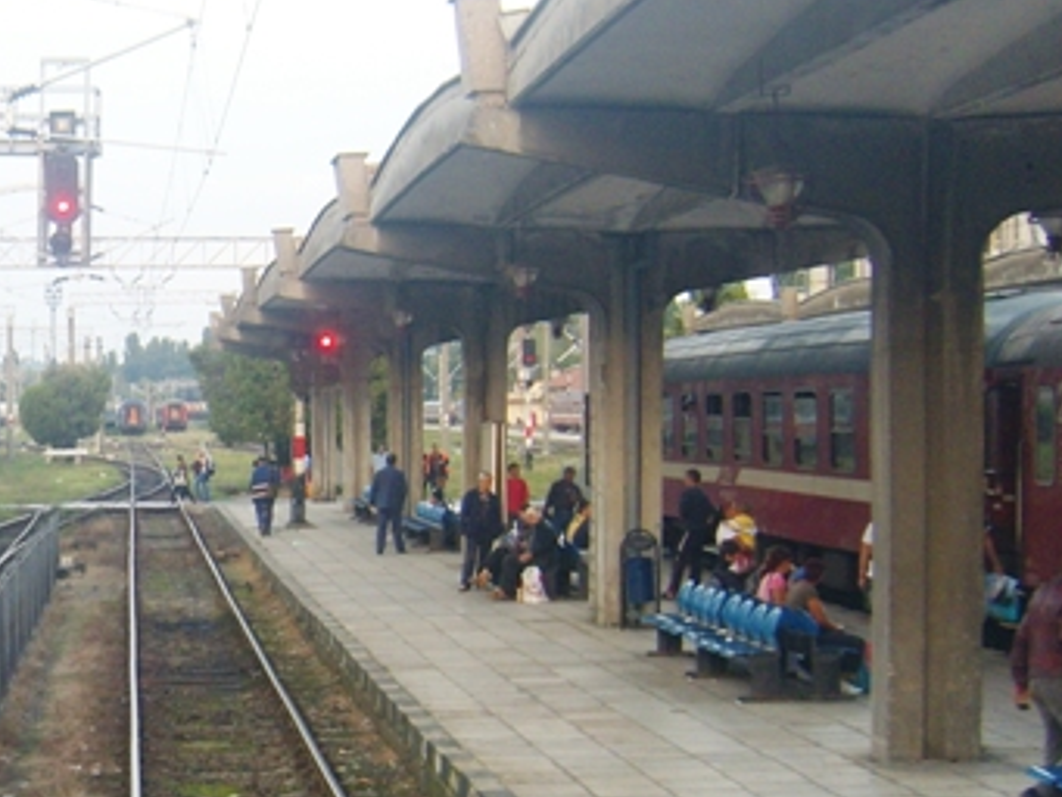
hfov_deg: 22.5
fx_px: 2517
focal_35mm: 82
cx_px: -112
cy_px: 523
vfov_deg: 18.0
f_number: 2.8
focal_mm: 7.4
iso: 80
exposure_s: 1/60
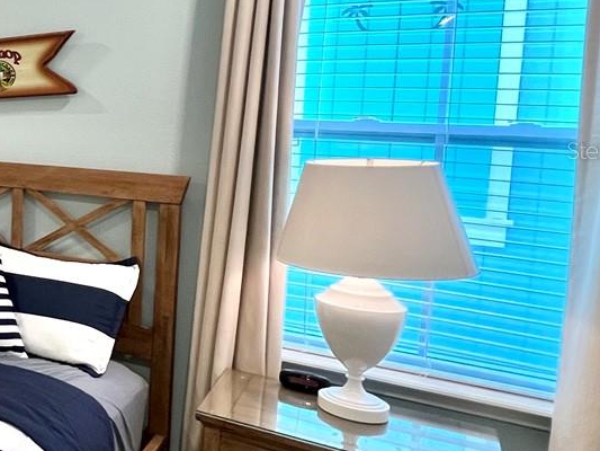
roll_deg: -0.3
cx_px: -227
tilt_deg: -4.9
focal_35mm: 39
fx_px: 676
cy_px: 150
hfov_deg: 32.2
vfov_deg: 36.5
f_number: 1.8
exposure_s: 1/120
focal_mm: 1.57
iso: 250
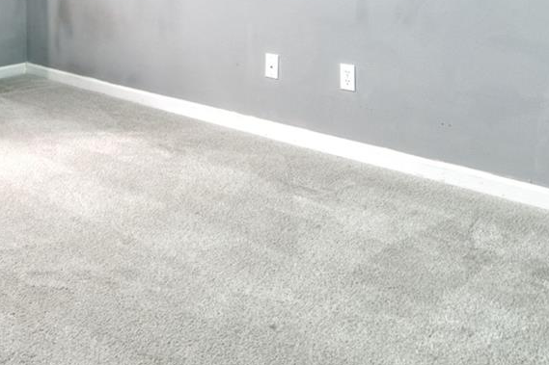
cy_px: -86
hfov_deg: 42.3
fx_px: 686
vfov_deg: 26.2
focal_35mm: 45
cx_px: 136
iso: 500
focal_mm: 16
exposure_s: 1/20
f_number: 4
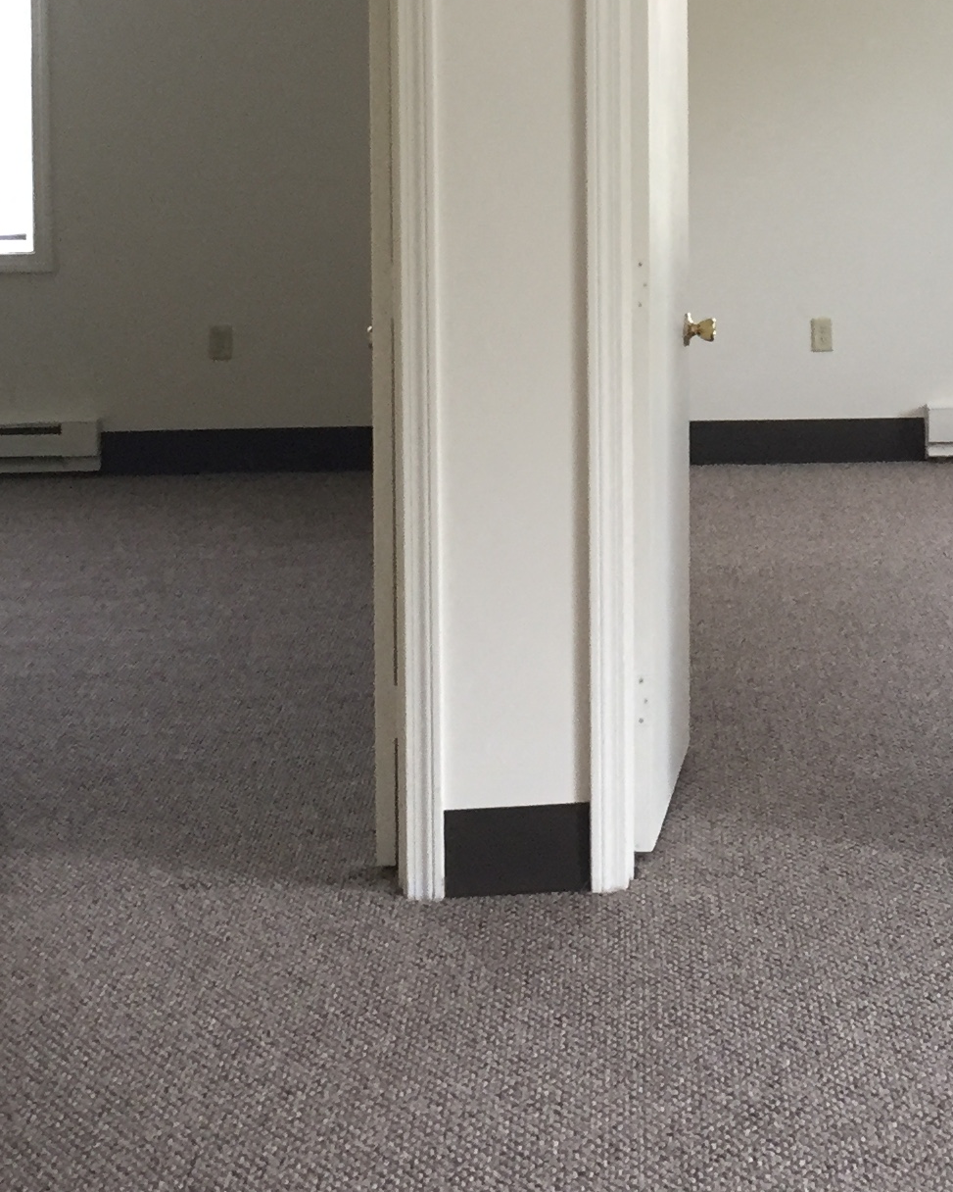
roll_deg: -1.5
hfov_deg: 19.9
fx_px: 2679
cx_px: 768
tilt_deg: -1.5
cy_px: 166
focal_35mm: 76
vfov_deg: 24.5
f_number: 2.2
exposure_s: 1/30
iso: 80
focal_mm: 4.15
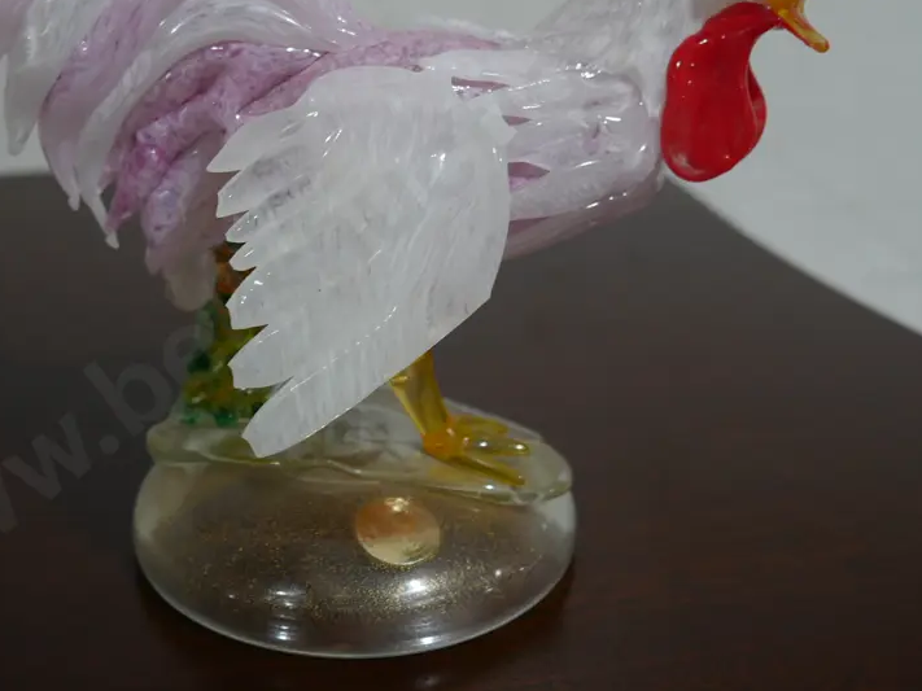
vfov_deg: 29.3
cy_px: 200
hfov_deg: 38.8
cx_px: 399
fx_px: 1305
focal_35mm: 49
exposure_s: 1/60
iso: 320
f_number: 4
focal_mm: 17
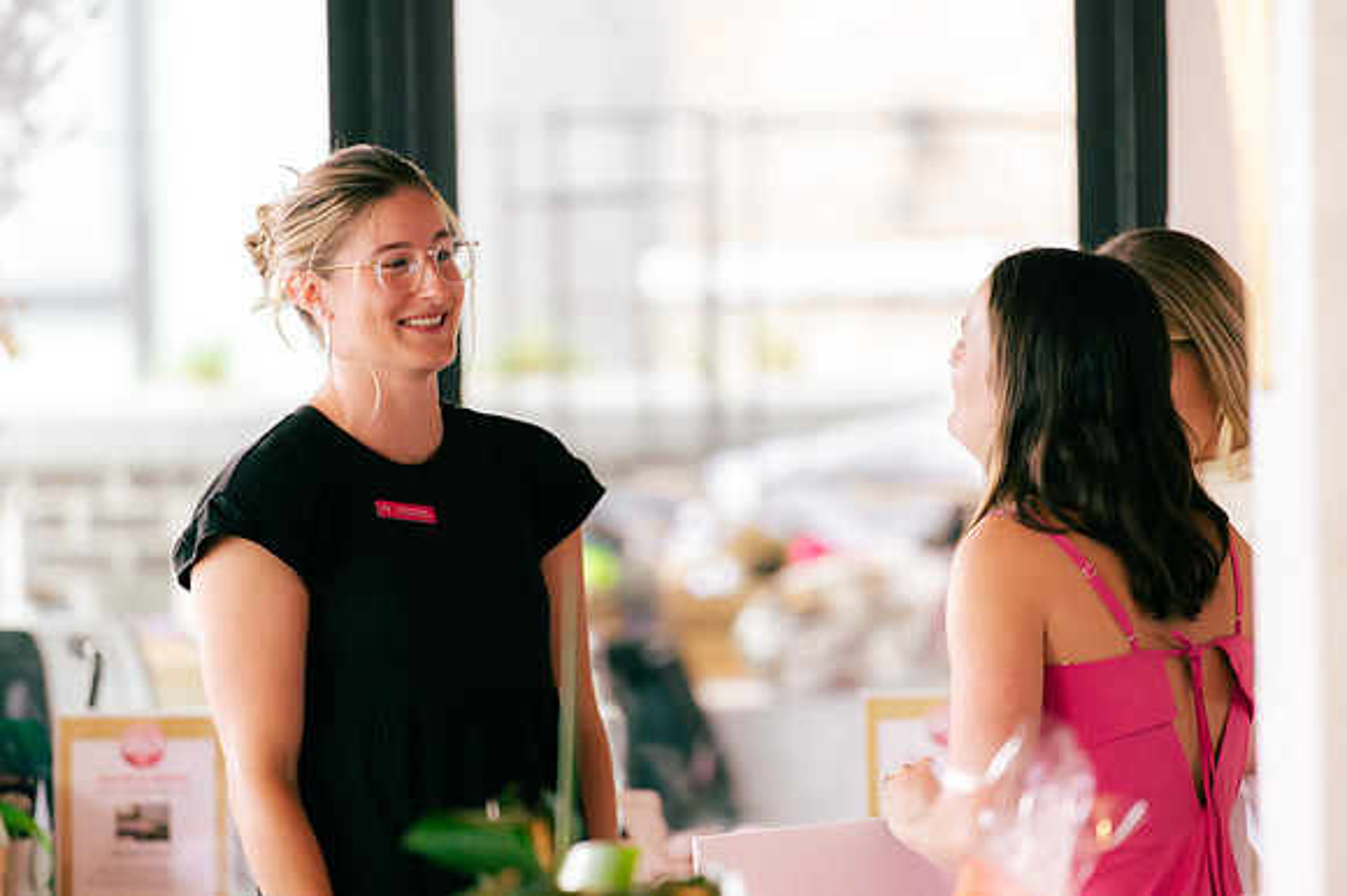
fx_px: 9008
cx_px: 671
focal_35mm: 241
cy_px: 446
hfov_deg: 8.6
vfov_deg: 5.7
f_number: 2.8
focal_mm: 200
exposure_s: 1/400
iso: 5000
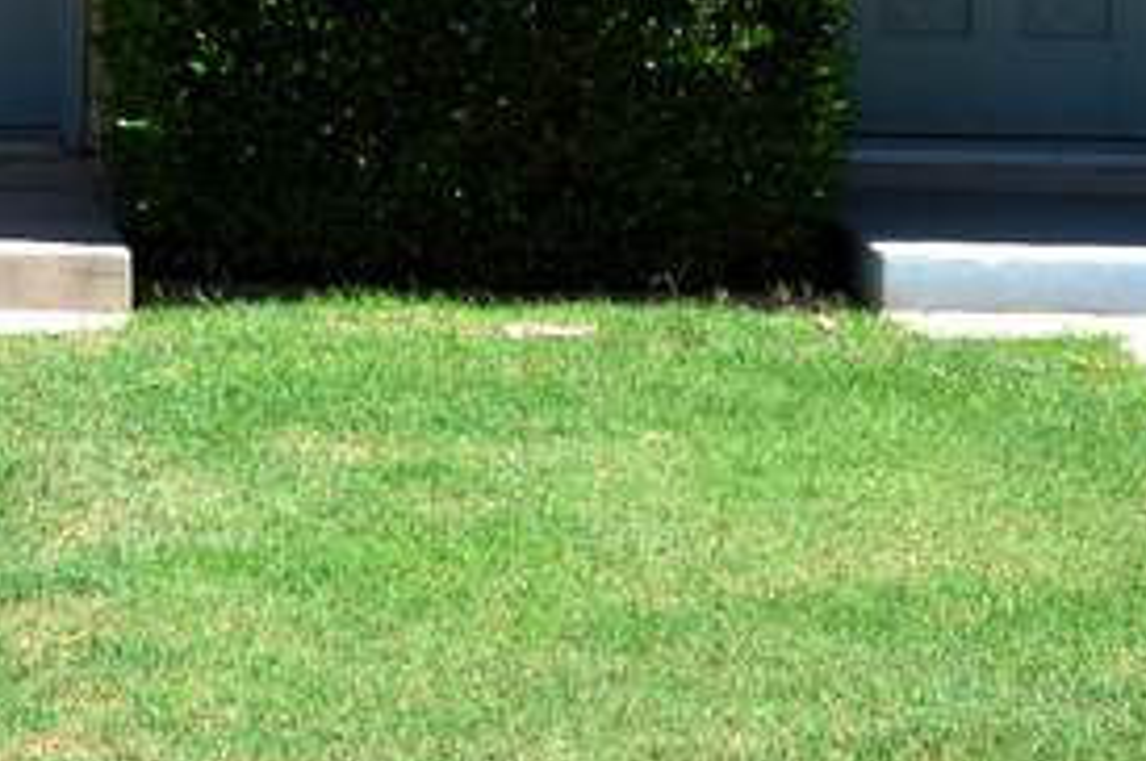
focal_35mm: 168
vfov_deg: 7.9
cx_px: -276
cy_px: -600
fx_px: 5342
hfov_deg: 11.9
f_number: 8
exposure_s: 1/250
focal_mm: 24
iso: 100
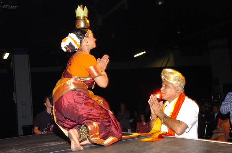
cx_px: 116
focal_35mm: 45
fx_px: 289
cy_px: 76
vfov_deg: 29.7
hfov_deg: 43.7
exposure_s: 1/30
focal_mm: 30
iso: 400
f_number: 5
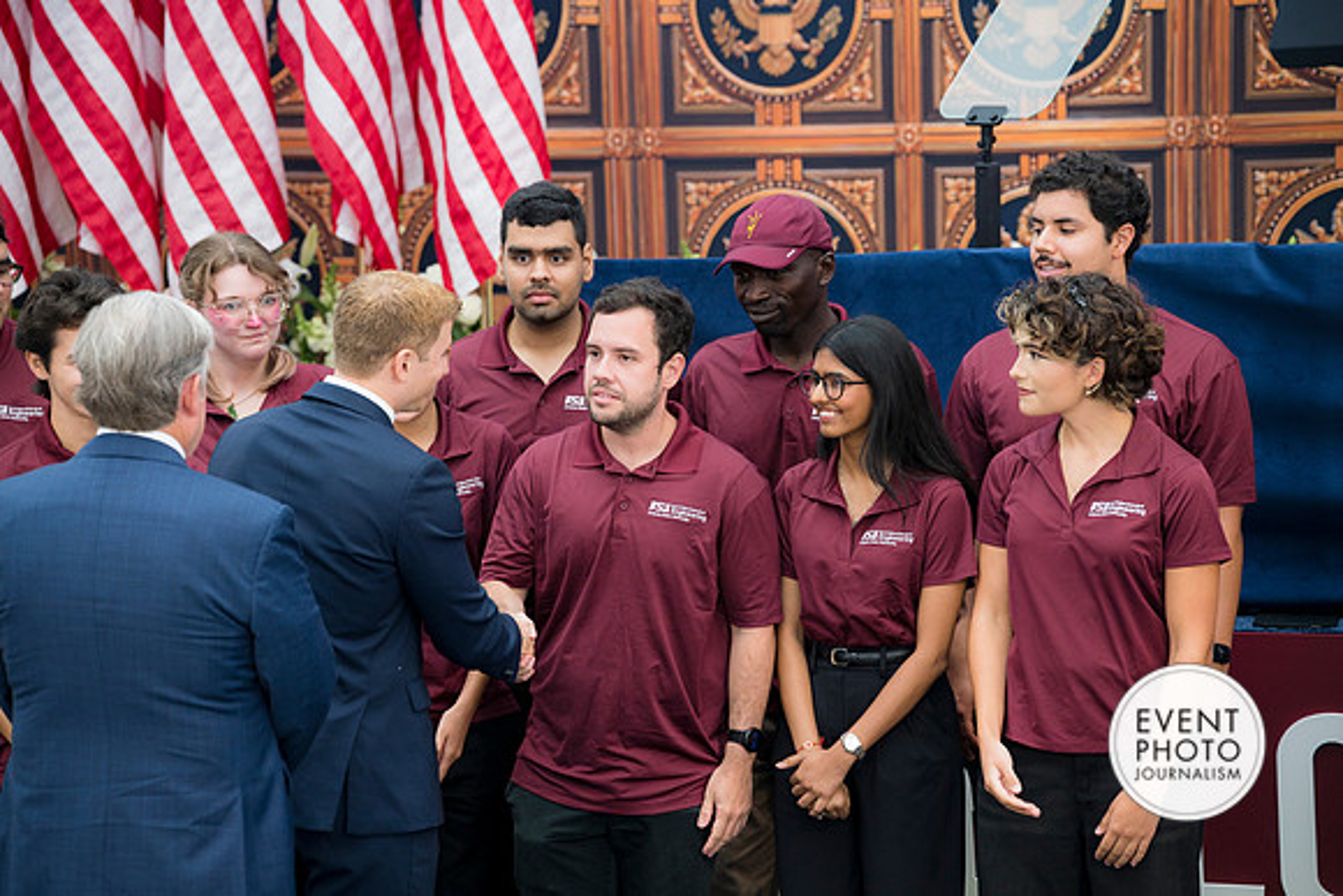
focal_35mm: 133
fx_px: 4963
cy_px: 448
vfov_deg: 10.3
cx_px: 672
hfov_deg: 15.4
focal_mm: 133
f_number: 4
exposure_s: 1/250
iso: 100
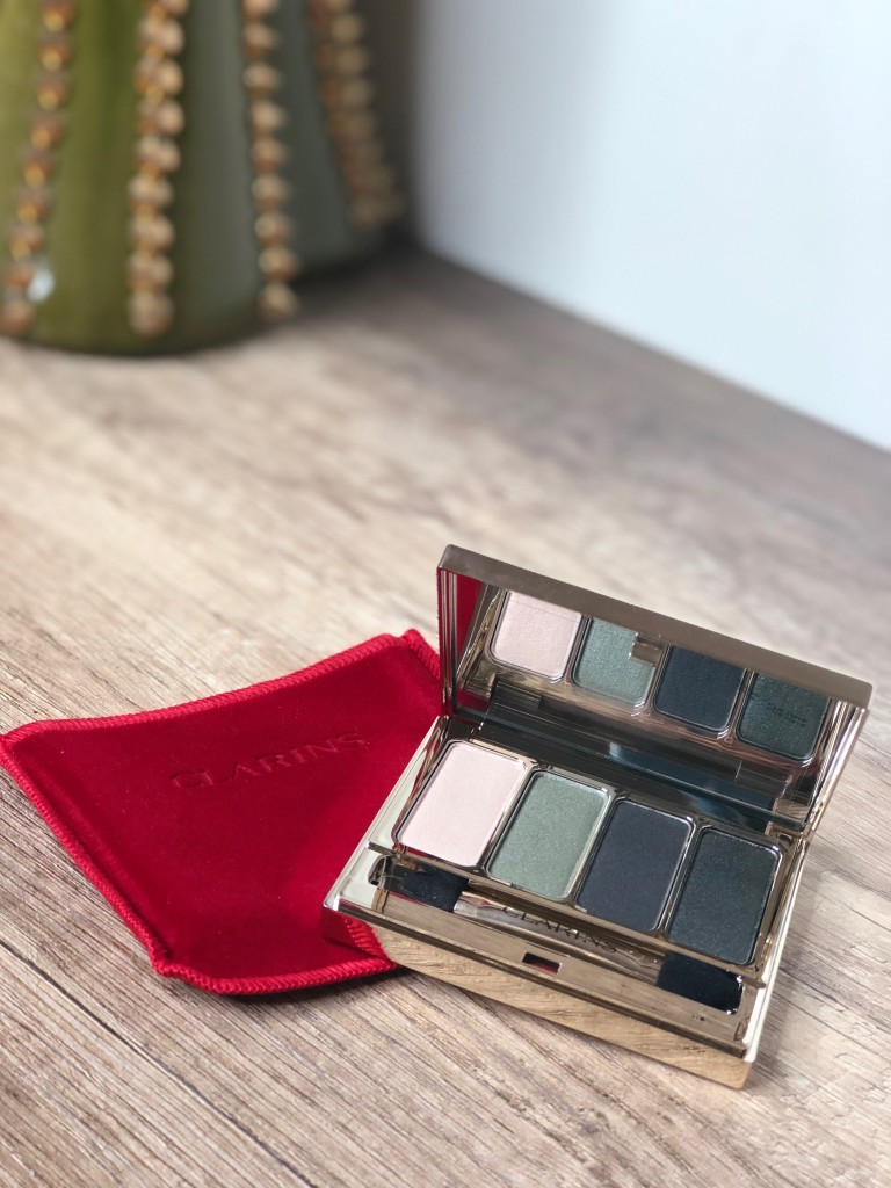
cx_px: 446
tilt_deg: -28.6
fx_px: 1956
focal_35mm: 57
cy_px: 594
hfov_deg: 25.7
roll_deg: -8.7
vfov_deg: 33.8
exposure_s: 1/50
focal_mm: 6.6
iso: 80
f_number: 2.8
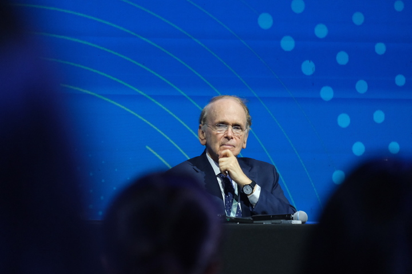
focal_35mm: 272
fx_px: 3113
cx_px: 206
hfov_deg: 7.6
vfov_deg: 5.1
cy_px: 137
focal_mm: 181.1
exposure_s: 1/125
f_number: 5.6
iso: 5000
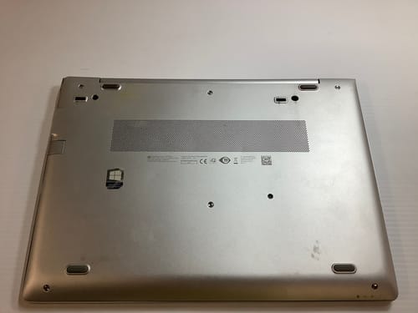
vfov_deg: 45.4
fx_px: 374
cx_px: 209
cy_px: 156
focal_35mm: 31
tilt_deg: -62.6
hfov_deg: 58.4
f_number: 2.4
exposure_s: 1/100
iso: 80
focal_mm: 3.3
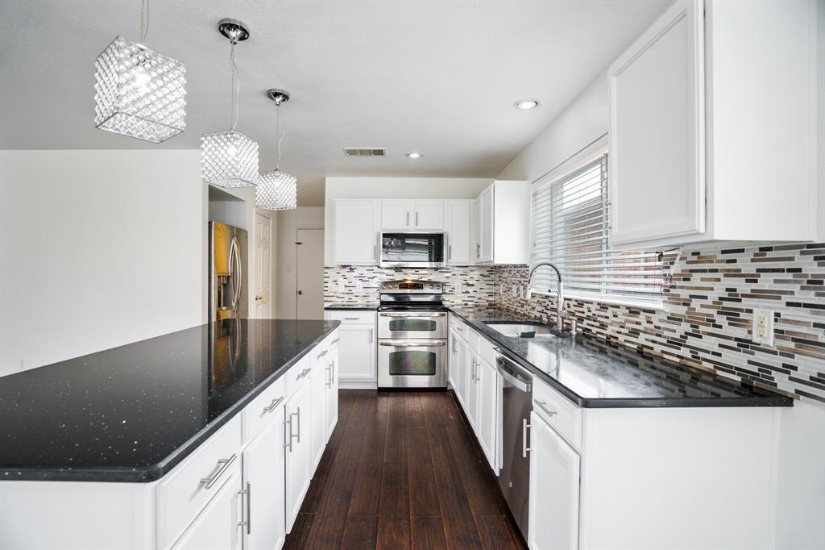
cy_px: 275
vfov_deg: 73.7
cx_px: 412
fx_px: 367
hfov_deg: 96.8
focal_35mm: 16
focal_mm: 16
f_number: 4
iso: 250
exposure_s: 1/20
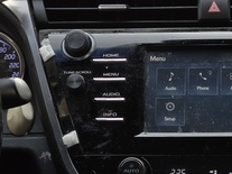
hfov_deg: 13.9
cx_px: 222
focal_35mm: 140
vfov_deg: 10.6
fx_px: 938
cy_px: 96
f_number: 2.4
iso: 64
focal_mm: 7
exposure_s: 1/120
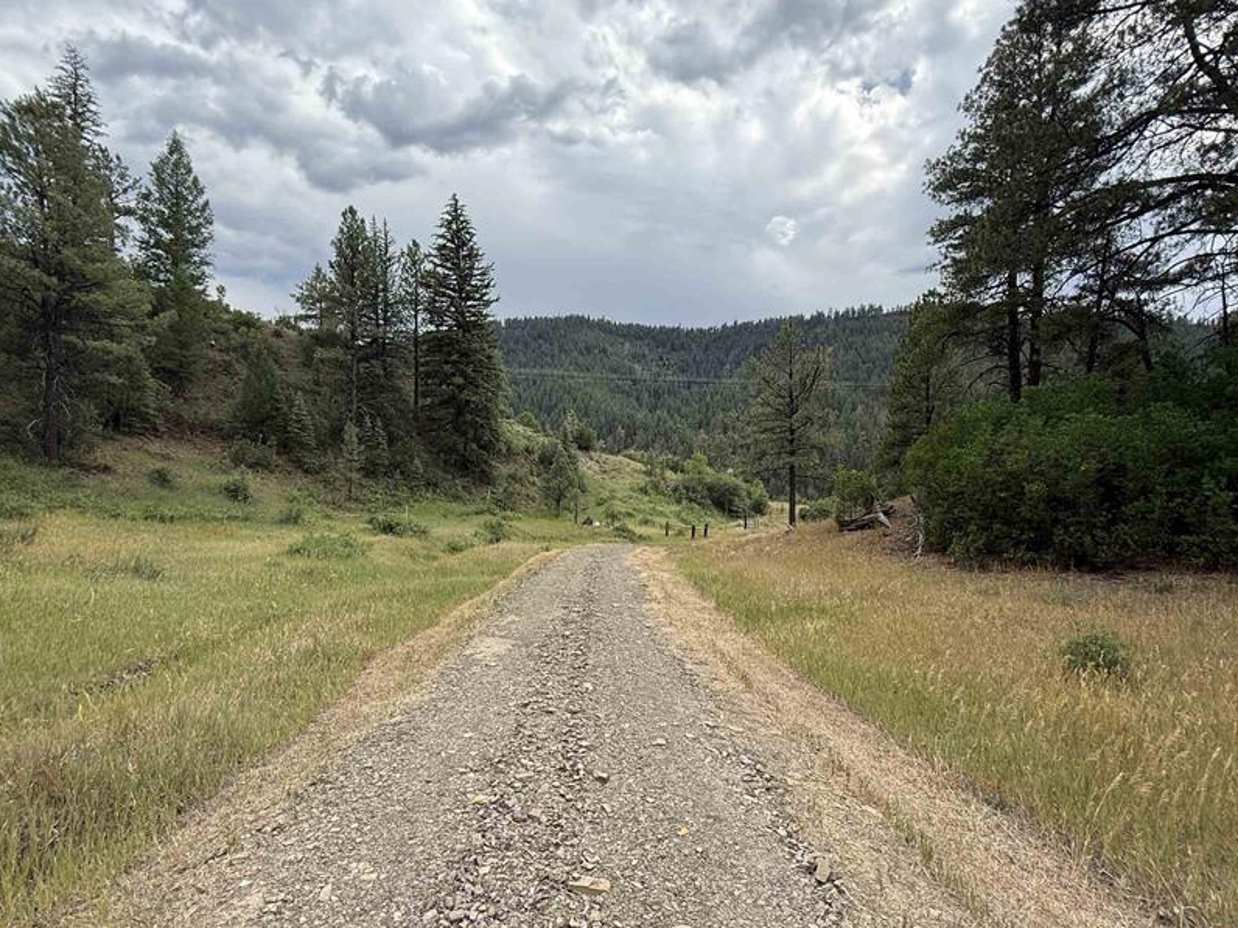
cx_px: 613
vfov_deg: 71.5
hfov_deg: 87.8
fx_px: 644
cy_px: 494
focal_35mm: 18
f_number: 2.2
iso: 64
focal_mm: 2.22
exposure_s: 1/942
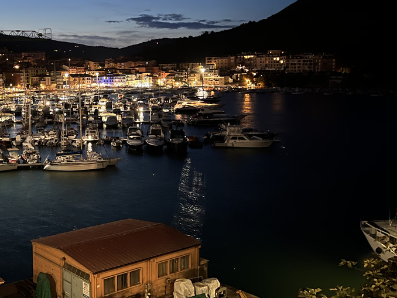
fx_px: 528
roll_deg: +0.5
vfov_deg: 31.4
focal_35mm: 46
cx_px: 49
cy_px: 115
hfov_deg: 38.7
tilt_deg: -4.9
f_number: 1.5
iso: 800
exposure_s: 1/9
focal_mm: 5.7
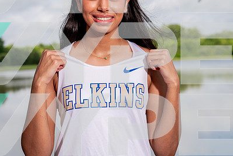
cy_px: 54
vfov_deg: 13.4
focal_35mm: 102
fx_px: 661
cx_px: 99
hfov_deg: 20.0
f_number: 5.6
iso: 100
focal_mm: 70
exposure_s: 1/640
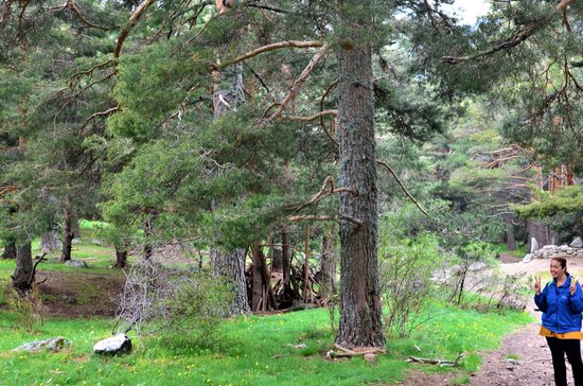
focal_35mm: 48
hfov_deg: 40.3
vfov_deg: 27.9
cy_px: 152
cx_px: 423
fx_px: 776
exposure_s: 1/50
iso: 640
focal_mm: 22
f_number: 8
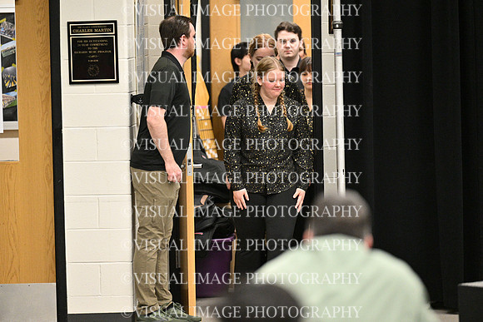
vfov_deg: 6.9
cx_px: 242
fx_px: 2684
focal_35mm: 200
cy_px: 161
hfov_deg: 10.3
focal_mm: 200
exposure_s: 1/500
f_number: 2.8
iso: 6400
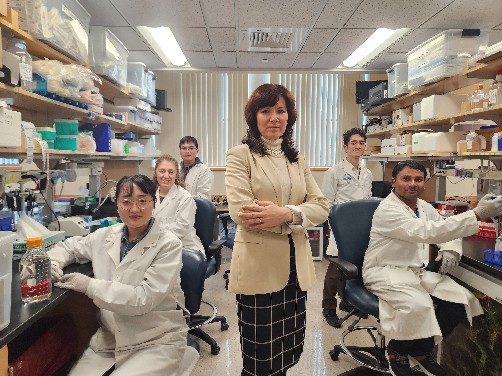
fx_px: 334
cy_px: 188
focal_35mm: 23
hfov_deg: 73.9
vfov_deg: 58.9
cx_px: 251
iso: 160
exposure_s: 1/120
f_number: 1.8
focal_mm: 5.4
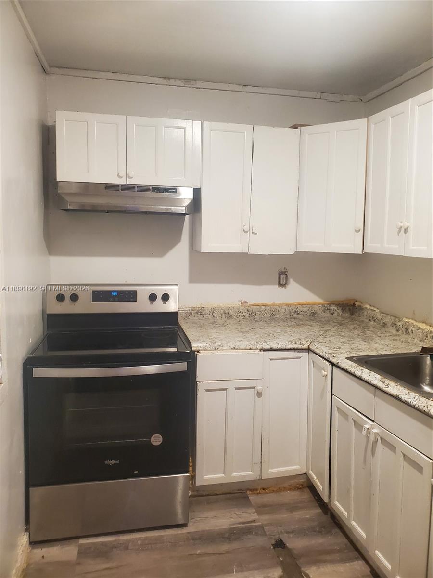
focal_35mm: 26
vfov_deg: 67.3
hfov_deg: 53.1
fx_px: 434
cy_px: 289
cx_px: 216
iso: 500
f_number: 2.4
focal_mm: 4.3
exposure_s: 1/40
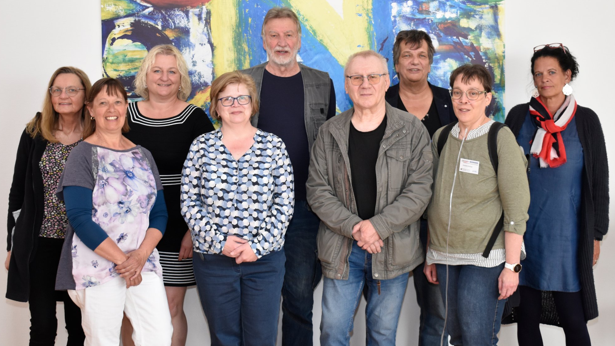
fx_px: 881
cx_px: 307
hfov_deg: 38.5
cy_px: 182
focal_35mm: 54
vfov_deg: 22.2
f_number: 5
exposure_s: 1/100
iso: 800
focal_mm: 34
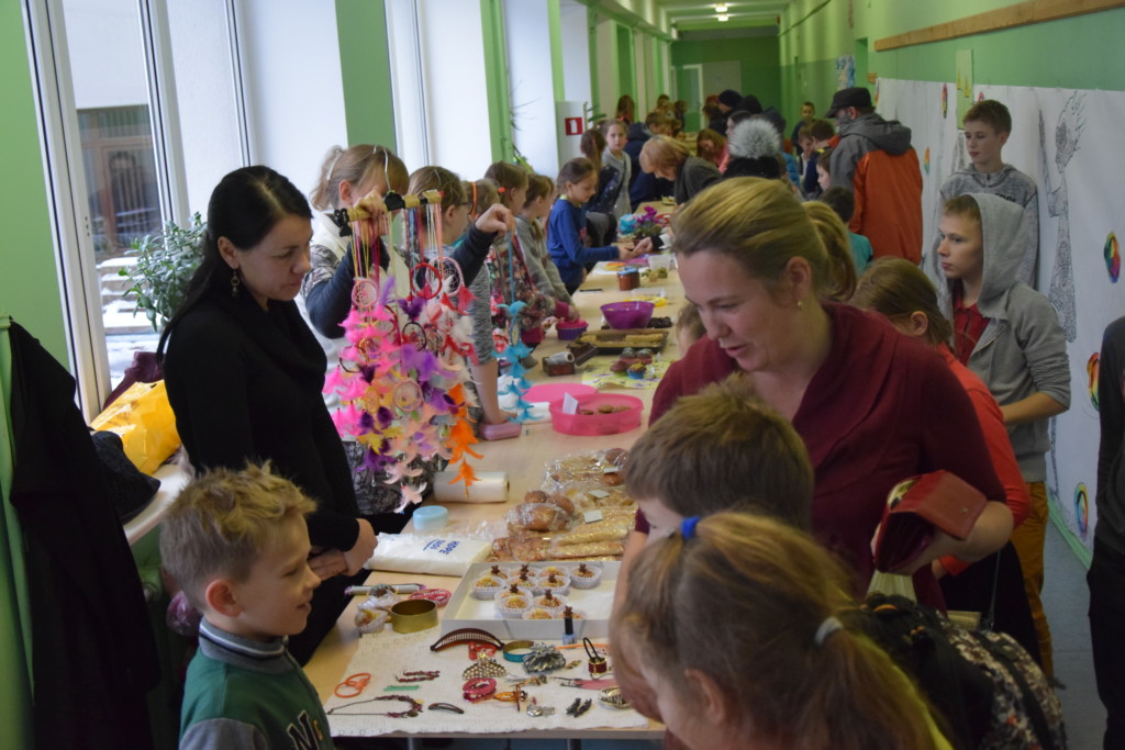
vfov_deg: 31.9
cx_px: 562
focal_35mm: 42
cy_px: 375
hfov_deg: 46.4
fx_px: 1313
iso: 3200
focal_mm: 28
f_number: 4
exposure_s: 1/250
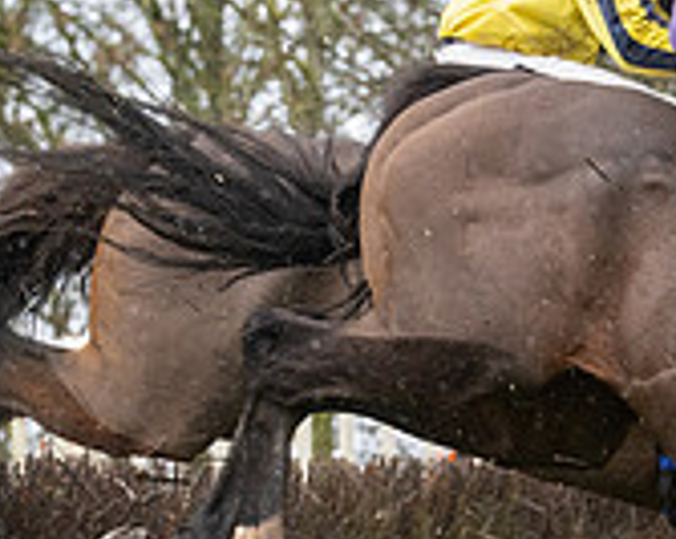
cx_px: 673
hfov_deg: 7.3
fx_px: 5313
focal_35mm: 266
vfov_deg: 5.8
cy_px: 259
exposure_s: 1/1250
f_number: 4
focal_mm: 70
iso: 800
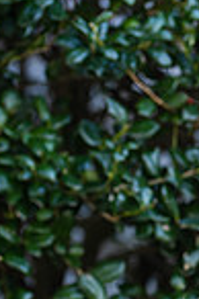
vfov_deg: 7.4
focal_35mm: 277
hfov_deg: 4.9
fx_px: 2302
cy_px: 350
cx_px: 295
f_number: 3.5
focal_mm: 90
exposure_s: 1/125
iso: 80
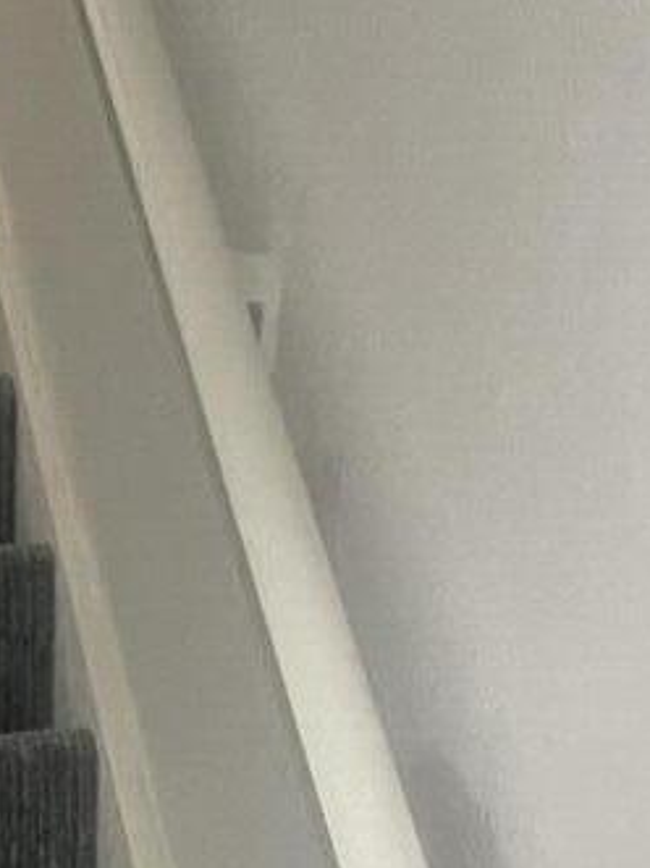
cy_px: 1736
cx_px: -411
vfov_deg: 11.4
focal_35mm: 157
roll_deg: +3.6
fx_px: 3933
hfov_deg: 9.1
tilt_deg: -11.1
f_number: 1.6
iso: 400
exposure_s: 1/40
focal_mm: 4.2
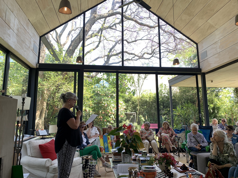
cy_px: 89
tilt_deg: +9.2
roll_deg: +0.5
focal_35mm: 26
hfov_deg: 67.3
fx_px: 179
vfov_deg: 53.1
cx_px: 119
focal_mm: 4.25
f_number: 1.8
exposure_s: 1/121
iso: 64
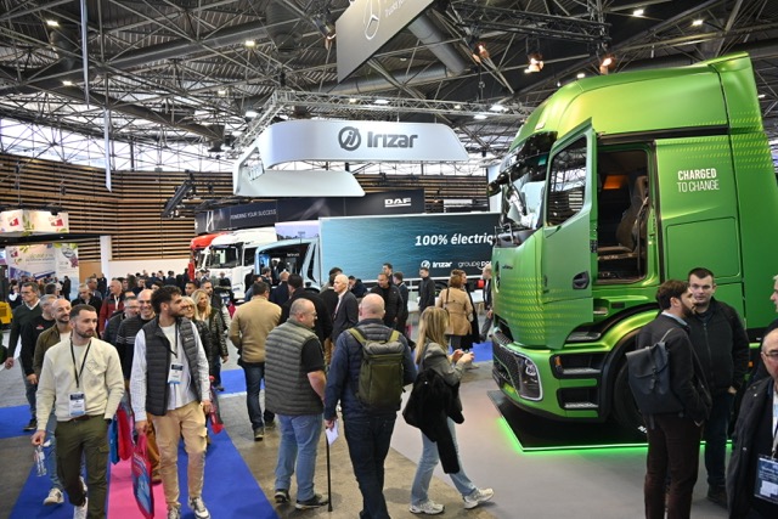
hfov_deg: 65.5
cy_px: 260
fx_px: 605
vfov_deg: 46.4
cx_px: 389
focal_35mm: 28
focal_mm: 28
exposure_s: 1/100
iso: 640
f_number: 5
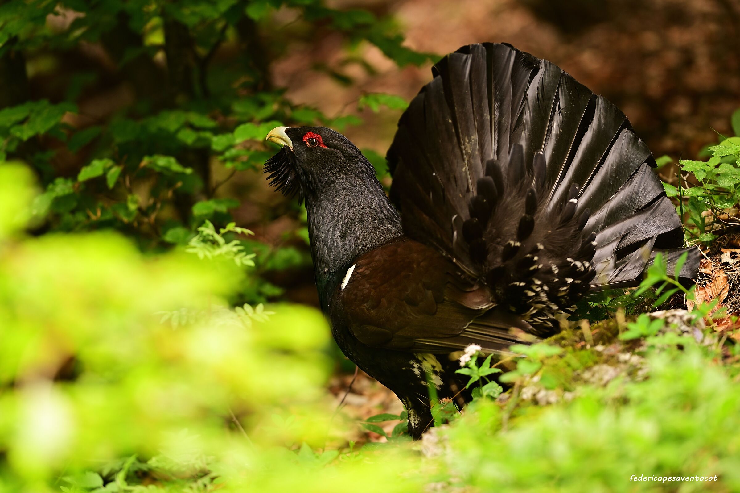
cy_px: 246
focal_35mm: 300
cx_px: 370
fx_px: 6163
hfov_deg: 6.9
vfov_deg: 4.6
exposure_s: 1/400
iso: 500
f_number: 4
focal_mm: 300
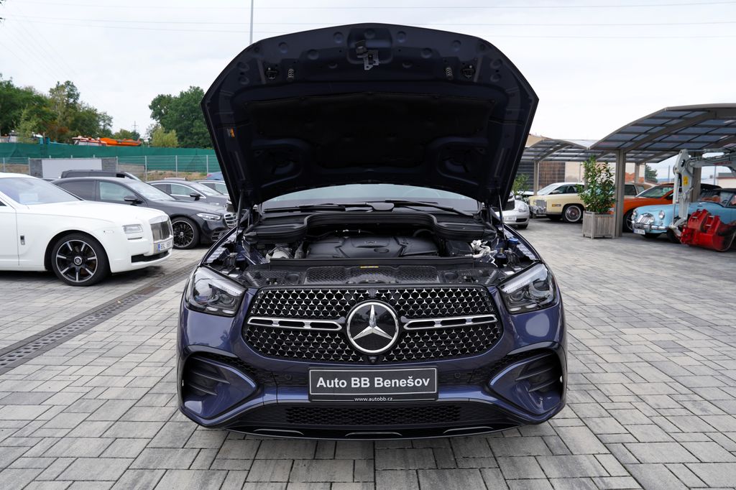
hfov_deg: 73.8
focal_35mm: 24
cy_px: 245
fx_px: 490
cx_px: 368
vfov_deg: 53.1
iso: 100
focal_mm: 24
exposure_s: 1/125
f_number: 5.6
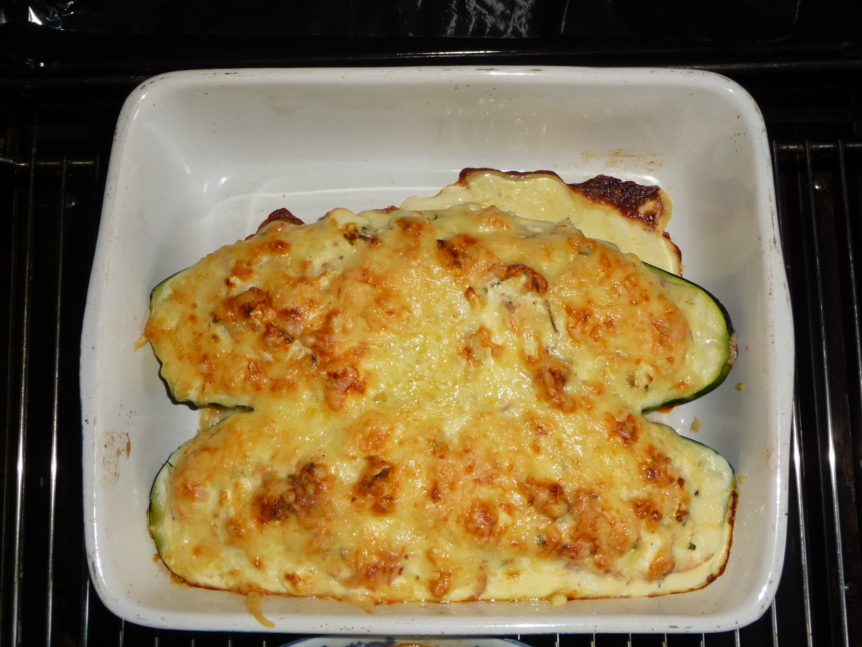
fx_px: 1071
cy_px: 324
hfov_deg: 43.9
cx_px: 431
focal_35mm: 43
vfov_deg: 33.6
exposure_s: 1/30
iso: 100
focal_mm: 7.1
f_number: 4
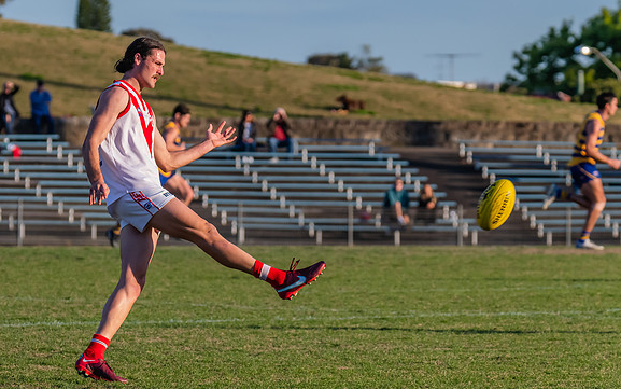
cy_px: 208
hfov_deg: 5.1
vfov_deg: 3.2
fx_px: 6975
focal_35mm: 412
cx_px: 102
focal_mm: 240
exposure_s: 1/1600
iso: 800
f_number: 6.3
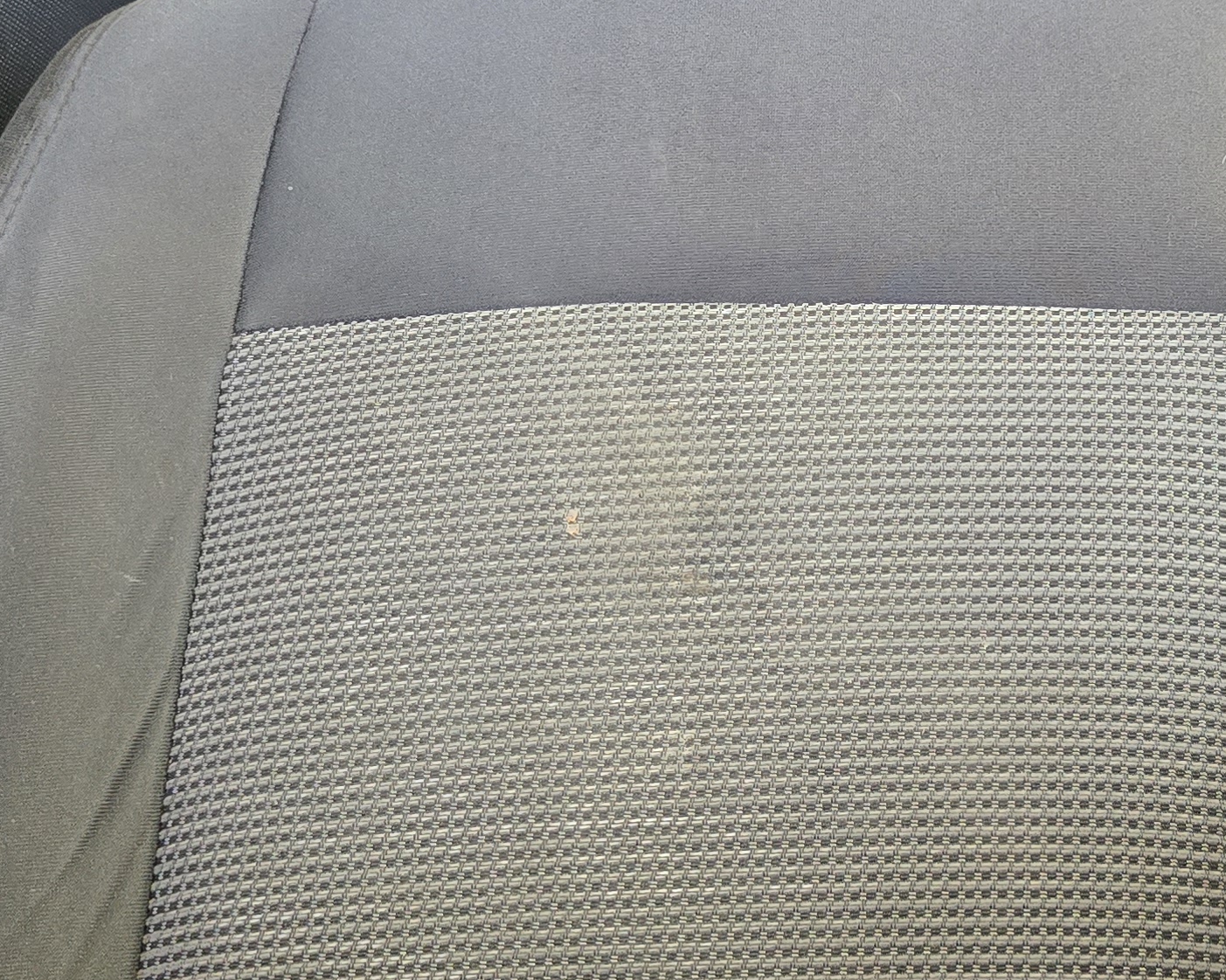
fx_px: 2322
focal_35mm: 64
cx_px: 832
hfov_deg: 29.3
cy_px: 301
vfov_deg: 23.7
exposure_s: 1/120
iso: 640
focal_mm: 6.3
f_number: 1.7
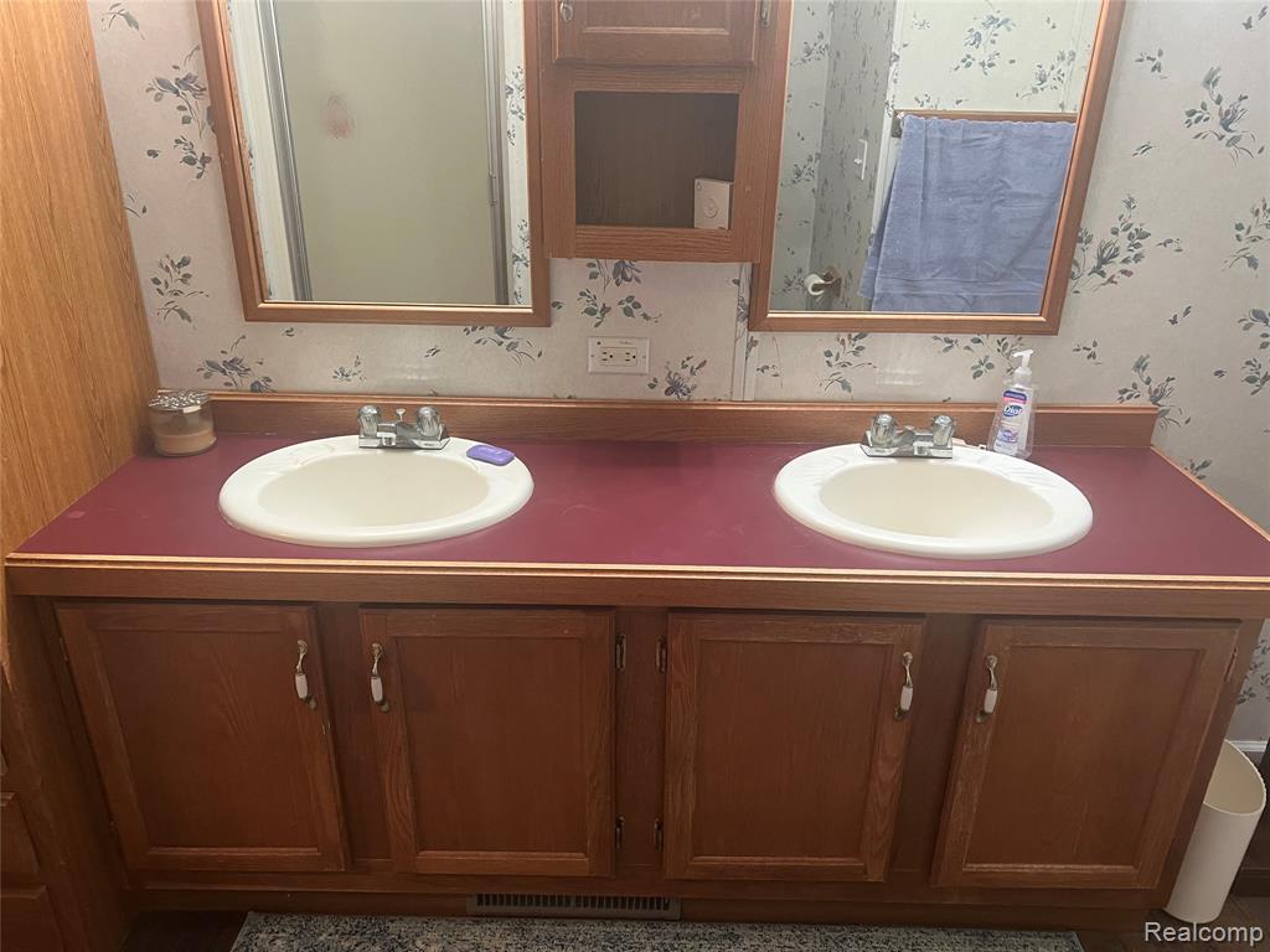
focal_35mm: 26
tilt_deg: -24.7
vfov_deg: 53.1
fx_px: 954
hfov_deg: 67.3
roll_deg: -0.3
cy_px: 476
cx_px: 635
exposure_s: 1/60
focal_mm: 5.7
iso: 250
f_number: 1.5
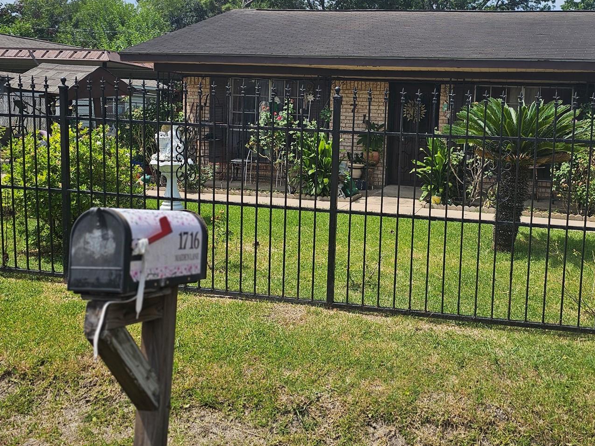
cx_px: 358
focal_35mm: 37
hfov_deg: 49.8
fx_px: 636
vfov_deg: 38.3
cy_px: 151
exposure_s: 1/799
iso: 10
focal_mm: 6.3
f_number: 1.7
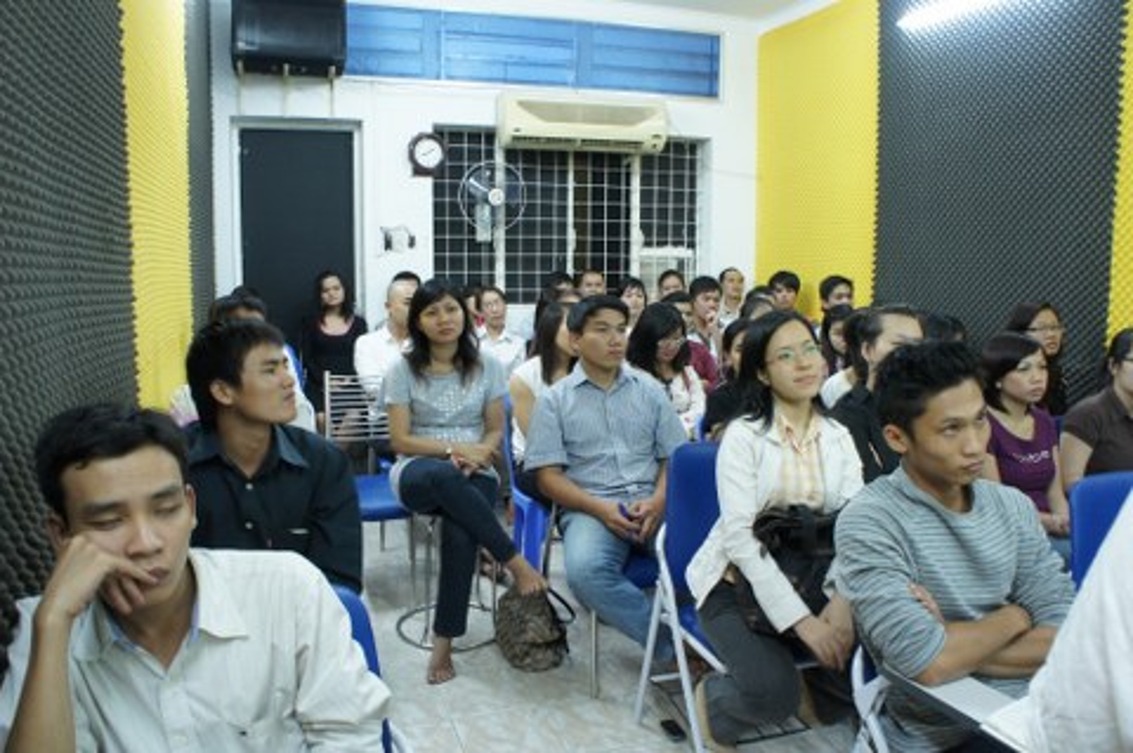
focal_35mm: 27
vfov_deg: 47.8
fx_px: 849
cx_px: 566
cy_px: 376
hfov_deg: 67.4
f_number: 8
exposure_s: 1/8
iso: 1600
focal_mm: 18
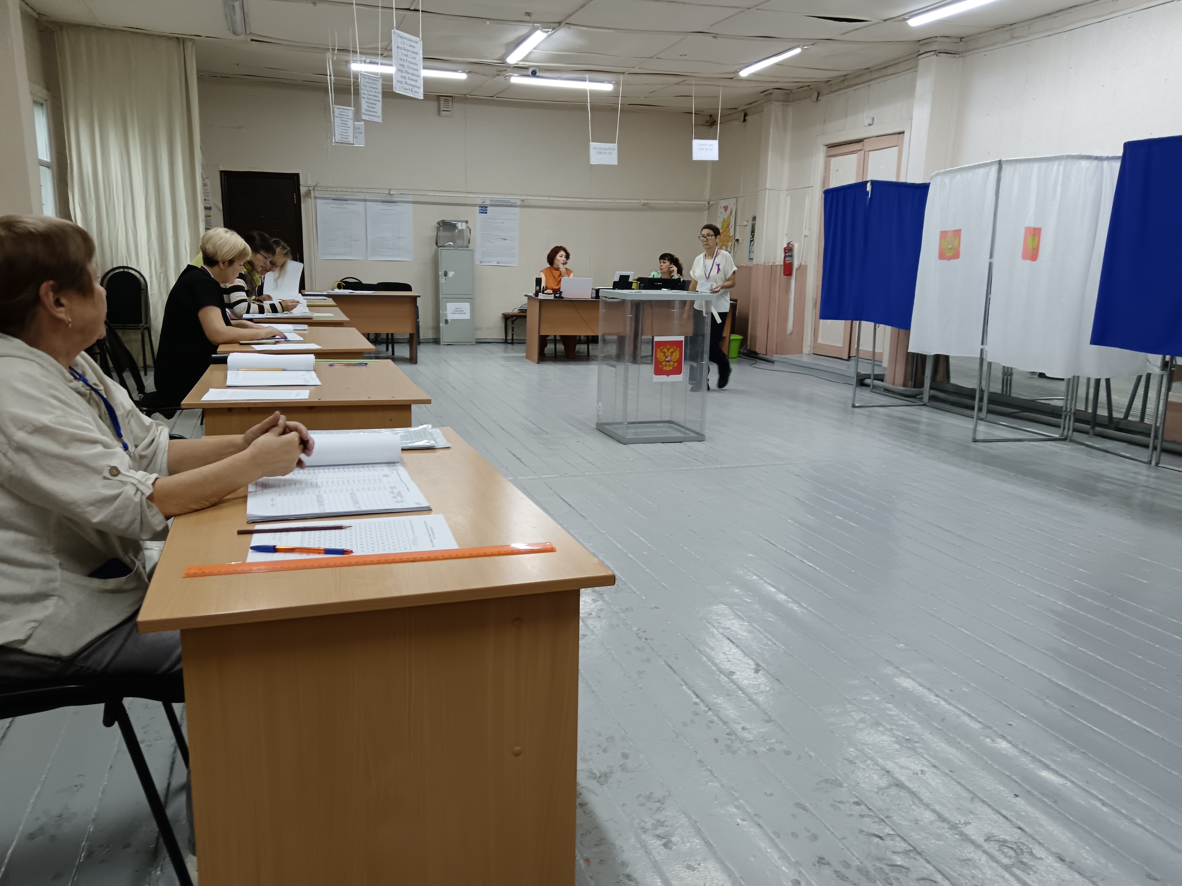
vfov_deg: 51.4
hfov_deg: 65.3
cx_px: 591
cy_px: 443
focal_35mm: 27
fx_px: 922
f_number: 1.9
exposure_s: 1/50
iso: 766
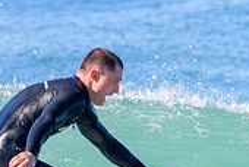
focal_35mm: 3736
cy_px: 193
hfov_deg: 0.6
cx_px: 307
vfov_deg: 0.4
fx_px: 25886
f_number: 11
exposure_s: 1/2000
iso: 2500
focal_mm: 800
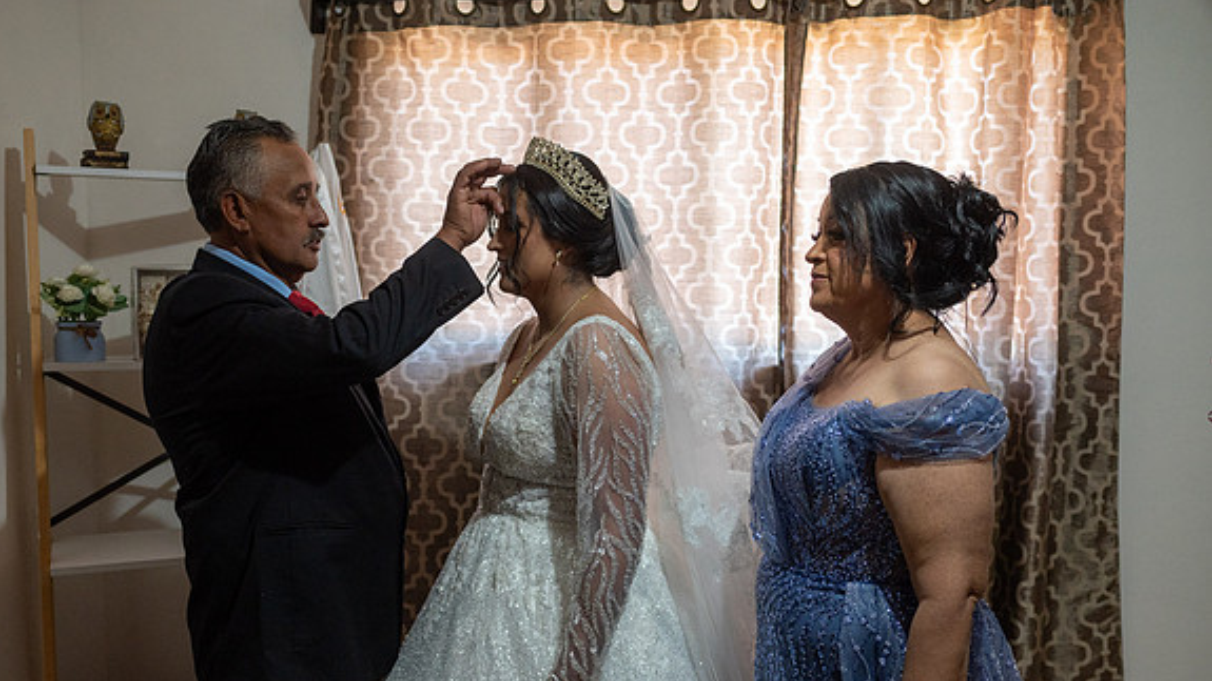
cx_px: 603
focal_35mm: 37
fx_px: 1189
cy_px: 404
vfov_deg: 31.9
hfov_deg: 54.0
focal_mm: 35
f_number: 3.5
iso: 1600
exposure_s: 1/125
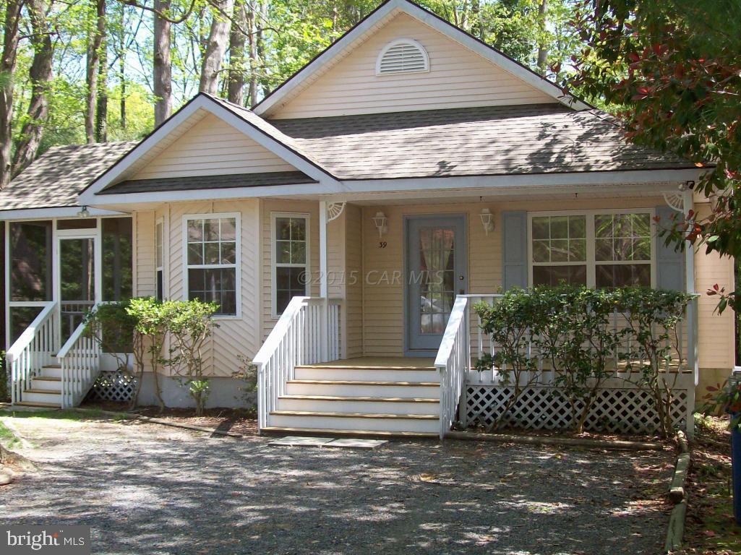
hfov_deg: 42.1
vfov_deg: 32.2
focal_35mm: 45
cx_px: 370
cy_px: 278
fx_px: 963
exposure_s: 1/233
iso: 80
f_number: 3
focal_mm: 7.6
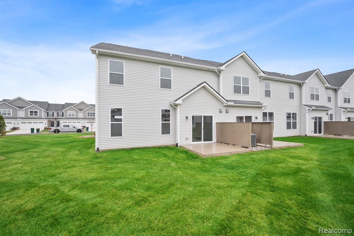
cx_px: 177
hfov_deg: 104.2
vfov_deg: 81.2
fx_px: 138
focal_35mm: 14
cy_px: 118
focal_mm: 14
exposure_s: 1/15
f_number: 9
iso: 100
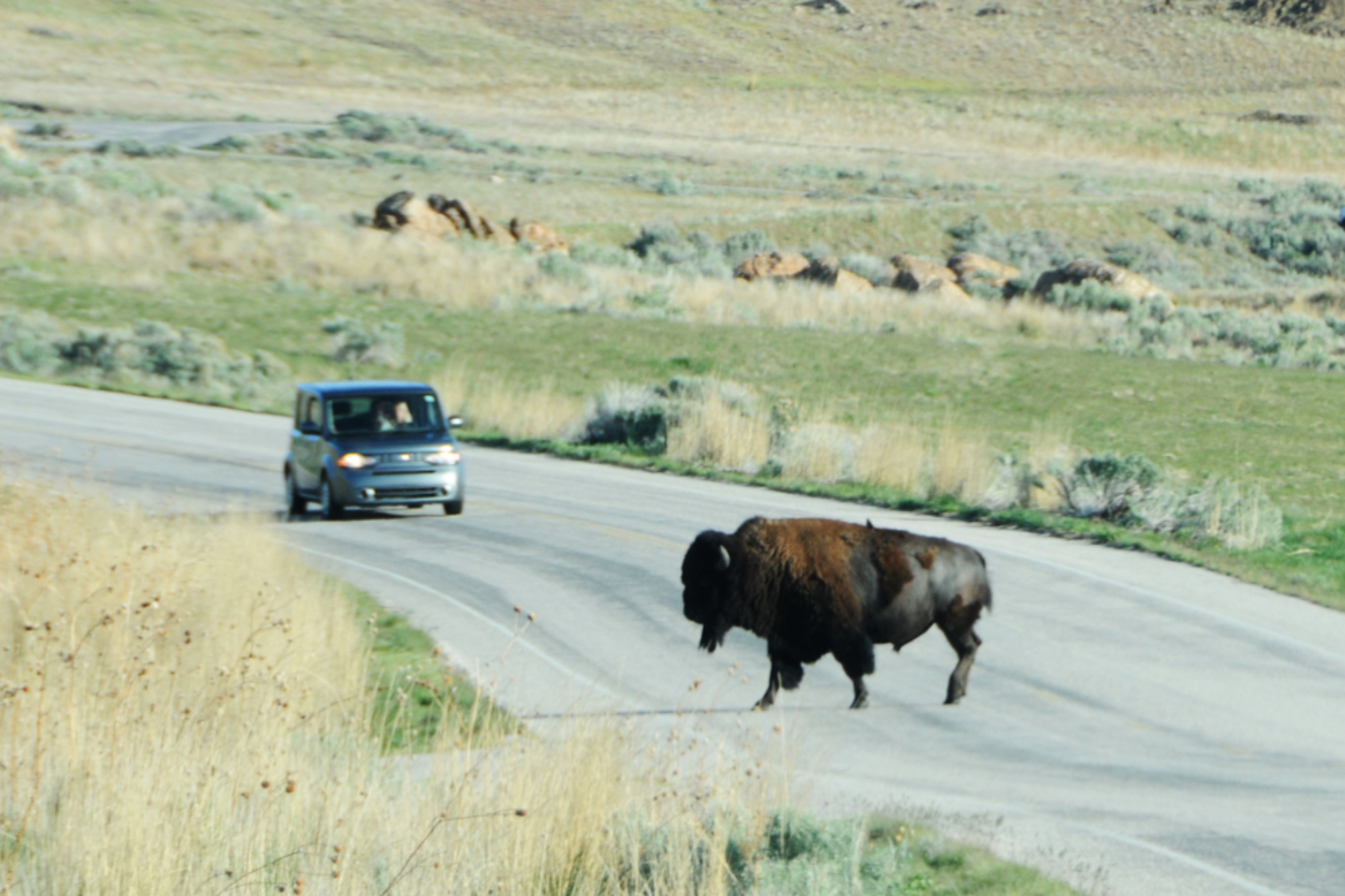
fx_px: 11204
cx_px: 672
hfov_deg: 6.9
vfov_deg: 4.6
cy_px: 448
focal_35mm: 300
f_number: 8
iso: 320
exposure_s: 1/400
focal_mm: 200
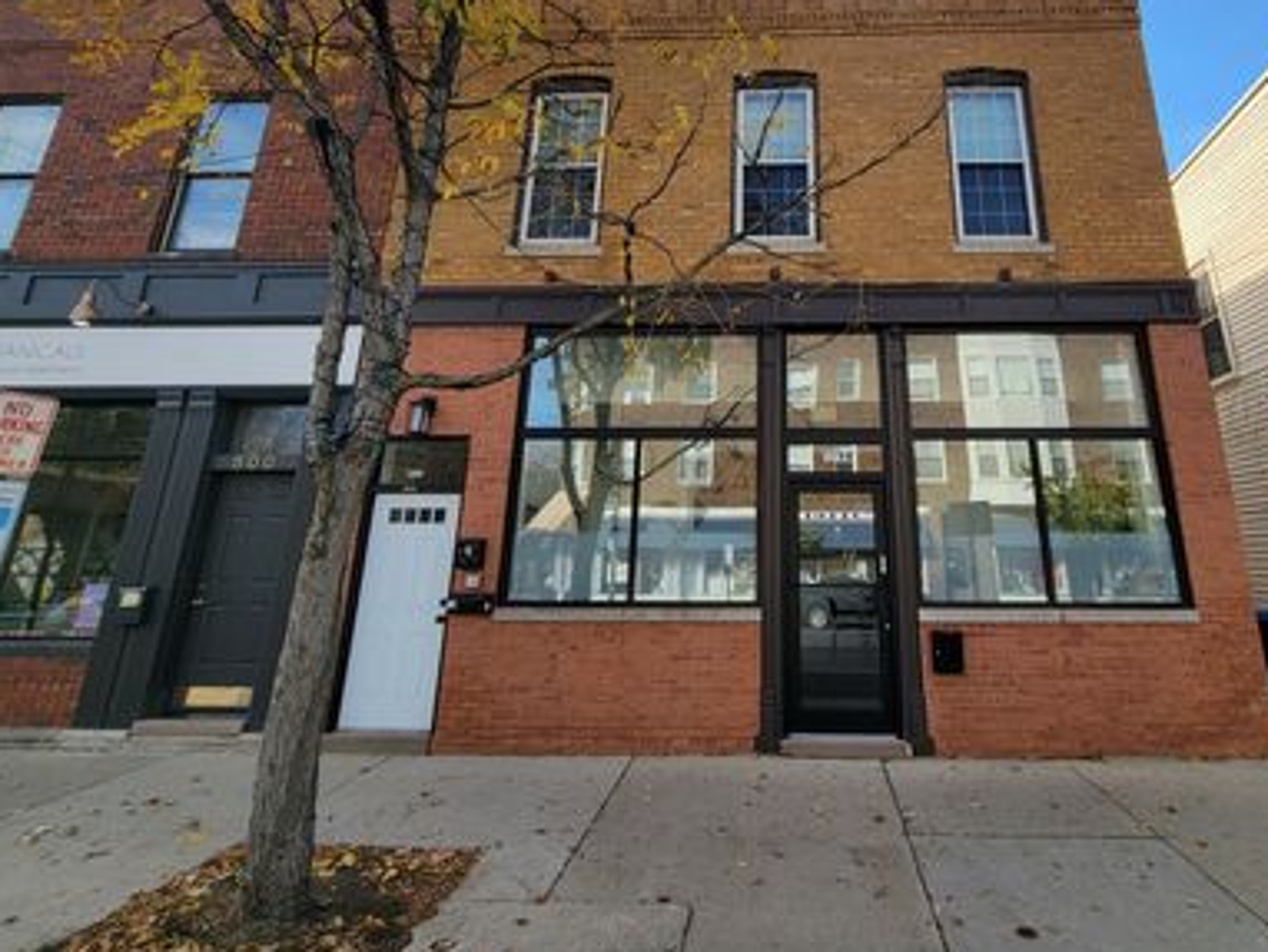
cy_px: 343
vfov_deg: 73.2
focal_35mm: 17
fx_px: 623
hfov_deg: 89.8
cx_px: 763
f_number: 2.2
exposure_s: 1/654
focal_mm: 2.2
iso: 50
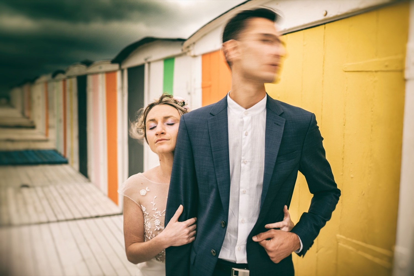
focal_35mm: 24
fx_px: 276
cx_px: 207
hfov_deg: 73.7
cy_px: 138
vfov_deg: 53.1
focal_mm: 24
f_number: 1.4
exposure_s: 1/6
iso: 100
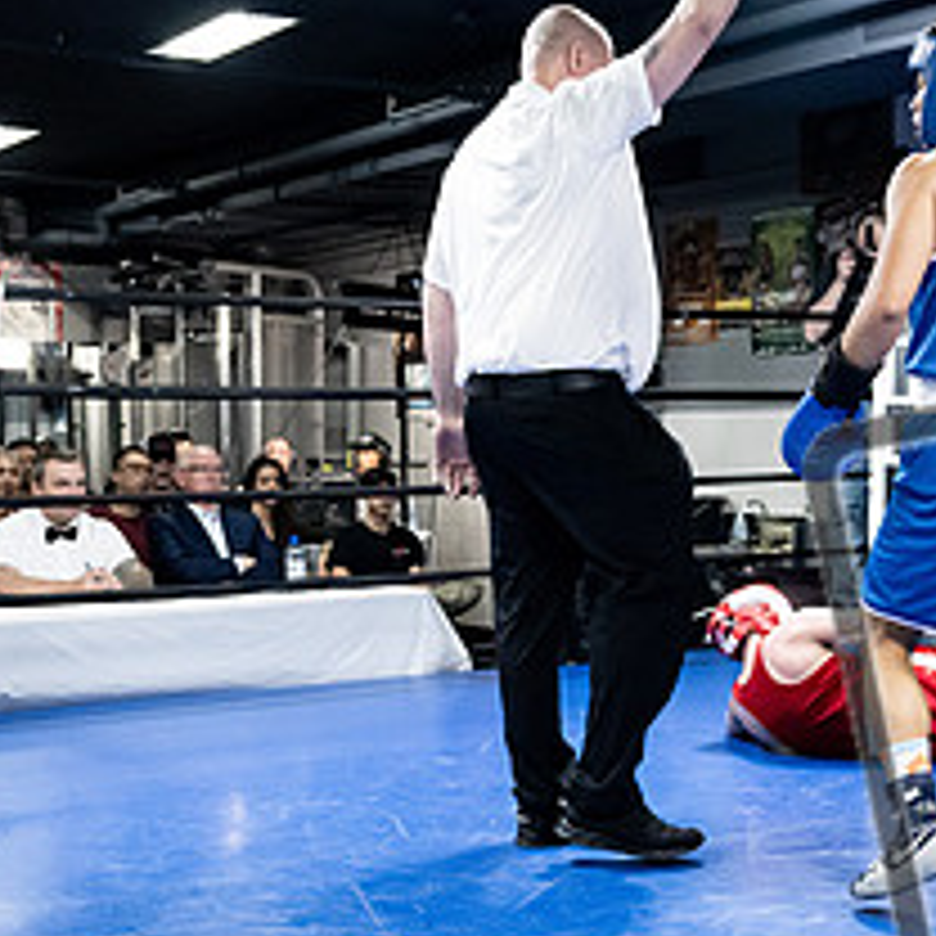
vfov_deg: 26.9
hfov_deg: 26.1
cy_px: 502
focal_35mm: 64
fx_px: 1958
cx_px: 814
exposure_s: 1/1000
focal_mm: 27
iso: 8000
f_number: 2.8
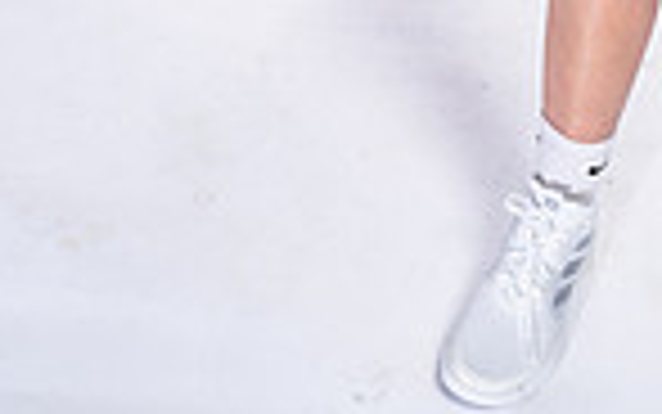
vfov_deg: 12.4
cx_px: 617
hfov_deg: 23.8
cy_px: -572
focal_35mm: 84
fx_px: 1516
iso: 100
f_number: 5.6
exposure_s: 1/250
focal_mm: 27
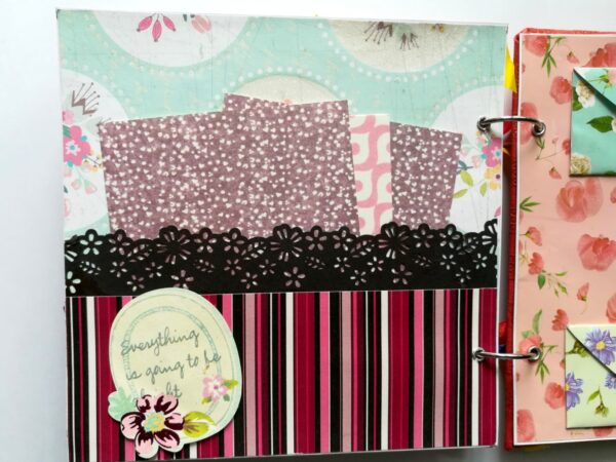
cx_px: 308
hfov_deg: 67.3
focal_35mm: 26
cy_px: 231
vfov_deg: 53.1
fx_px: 463
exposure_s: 1/40
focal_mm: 3.83
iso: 80
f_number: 2.2
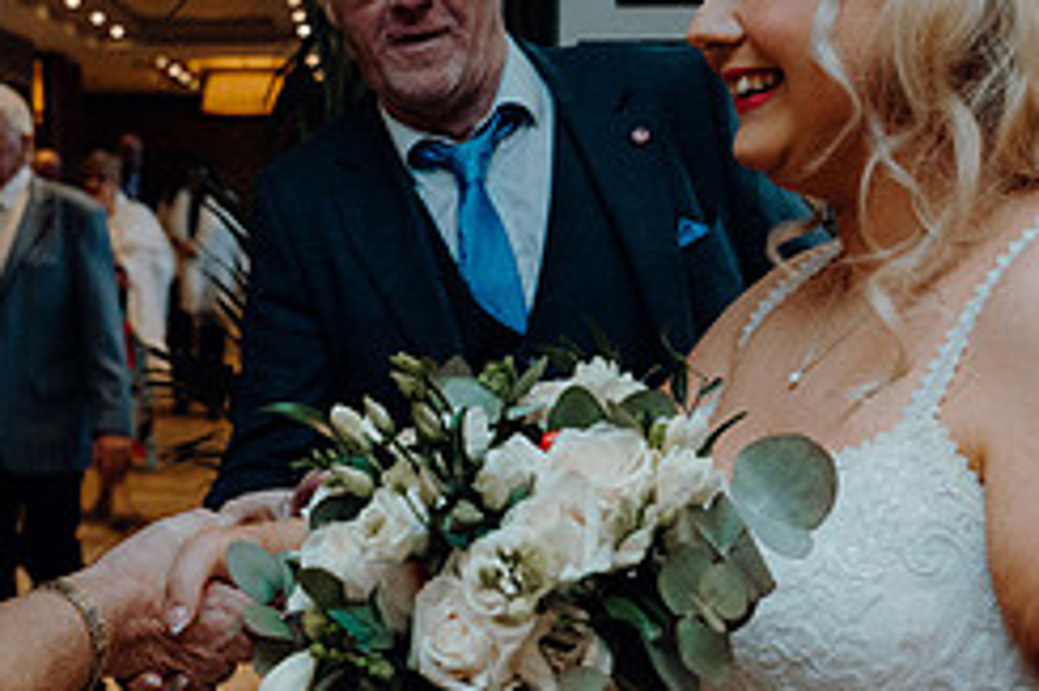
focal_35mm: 64
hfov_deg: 30.5
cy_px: 341
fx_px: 1846
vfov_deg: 21.2
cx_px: 174
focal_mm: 27
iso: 2500
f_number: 3.5
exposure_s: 1/160
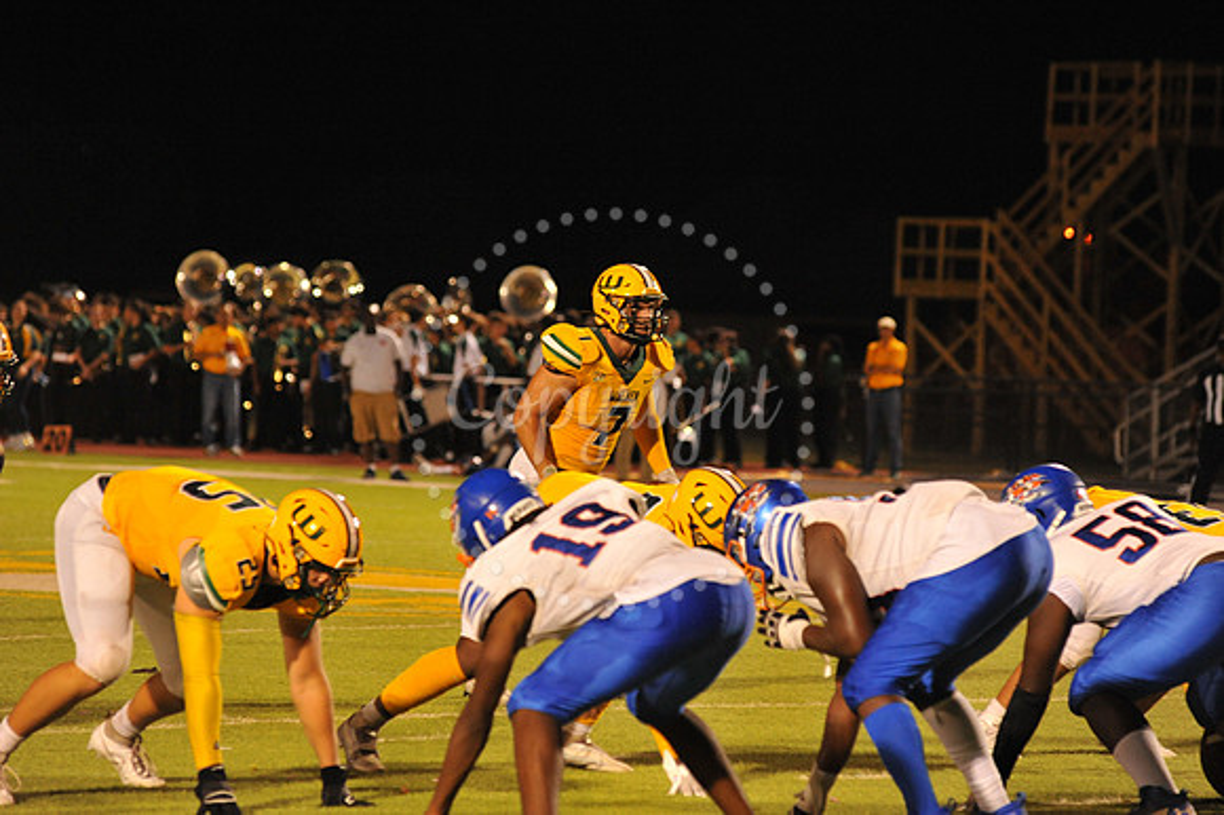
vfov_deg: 6.9
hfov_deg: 10.3
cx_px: 612
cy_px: 408
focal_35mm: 200
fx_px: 6796
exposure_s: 1/160
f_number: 5
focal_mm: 200
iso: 3200
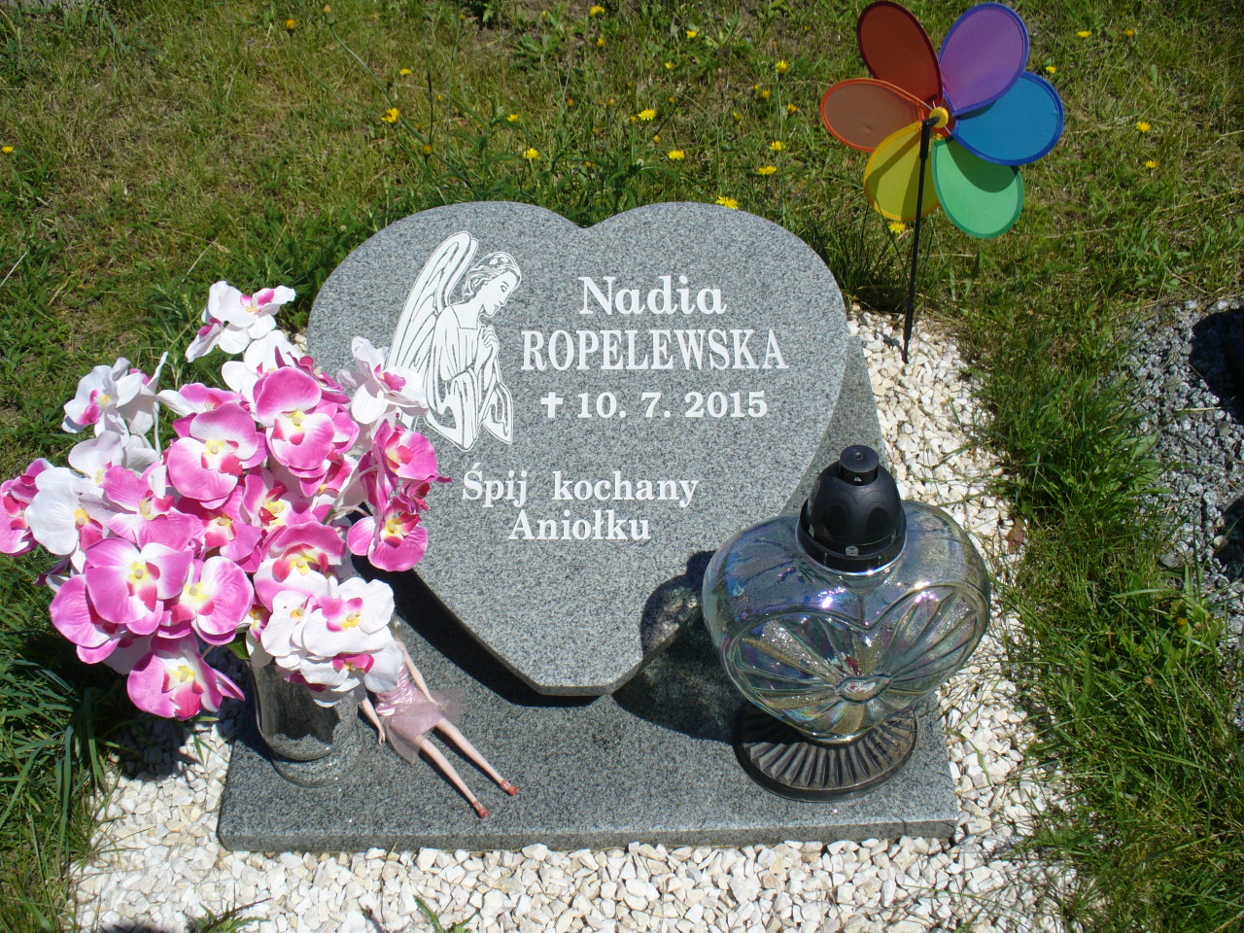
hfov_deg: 50.1
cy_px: 466
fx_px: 1330
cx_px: 622
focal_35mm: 37
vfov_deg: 38.7
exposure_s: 1/500
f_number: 5.6
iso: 80
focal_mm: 6.1
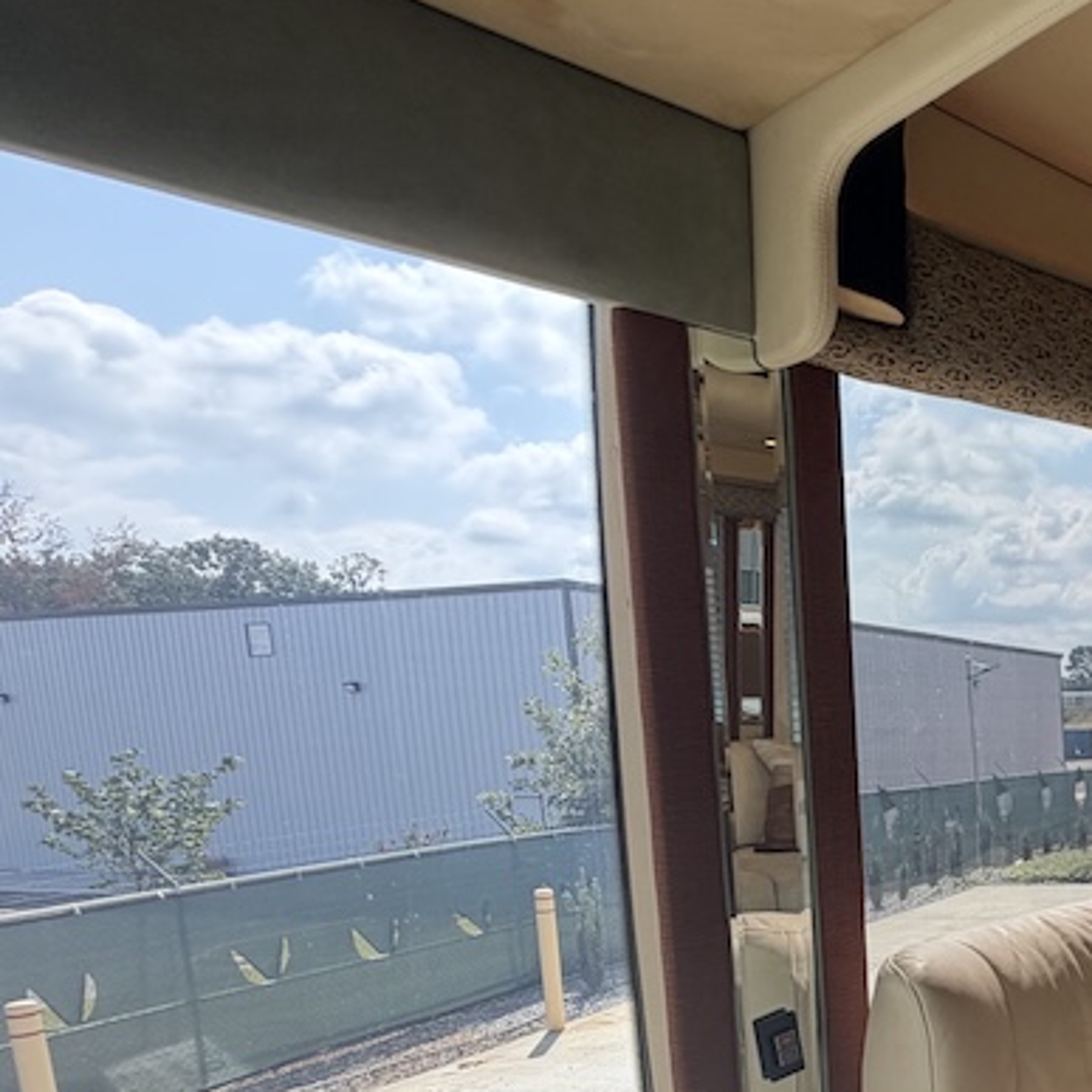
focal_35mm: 32
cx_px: 1321
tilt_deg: -6.4
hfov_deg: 37.8
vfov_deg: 48.8
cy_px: 838
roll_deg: +2.0
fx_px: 1142
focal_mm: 2.22
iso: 50
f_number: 2.2
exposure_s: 1/62
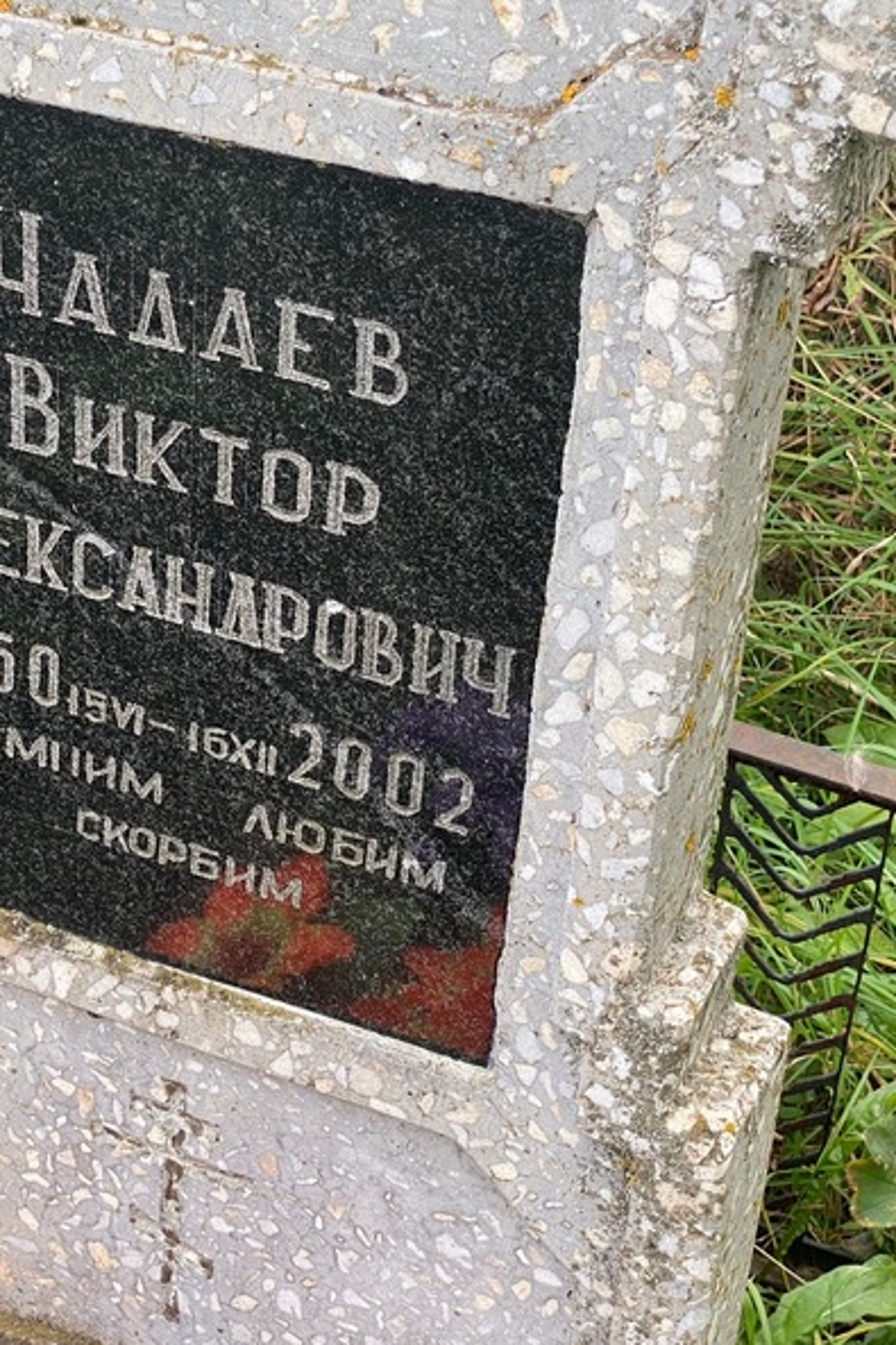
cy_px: 669
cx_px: 195
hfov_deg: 18.5
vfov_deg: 27.7
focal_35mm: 73
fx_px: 2727
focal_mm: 6
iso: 20
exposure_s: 1/122
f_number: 2
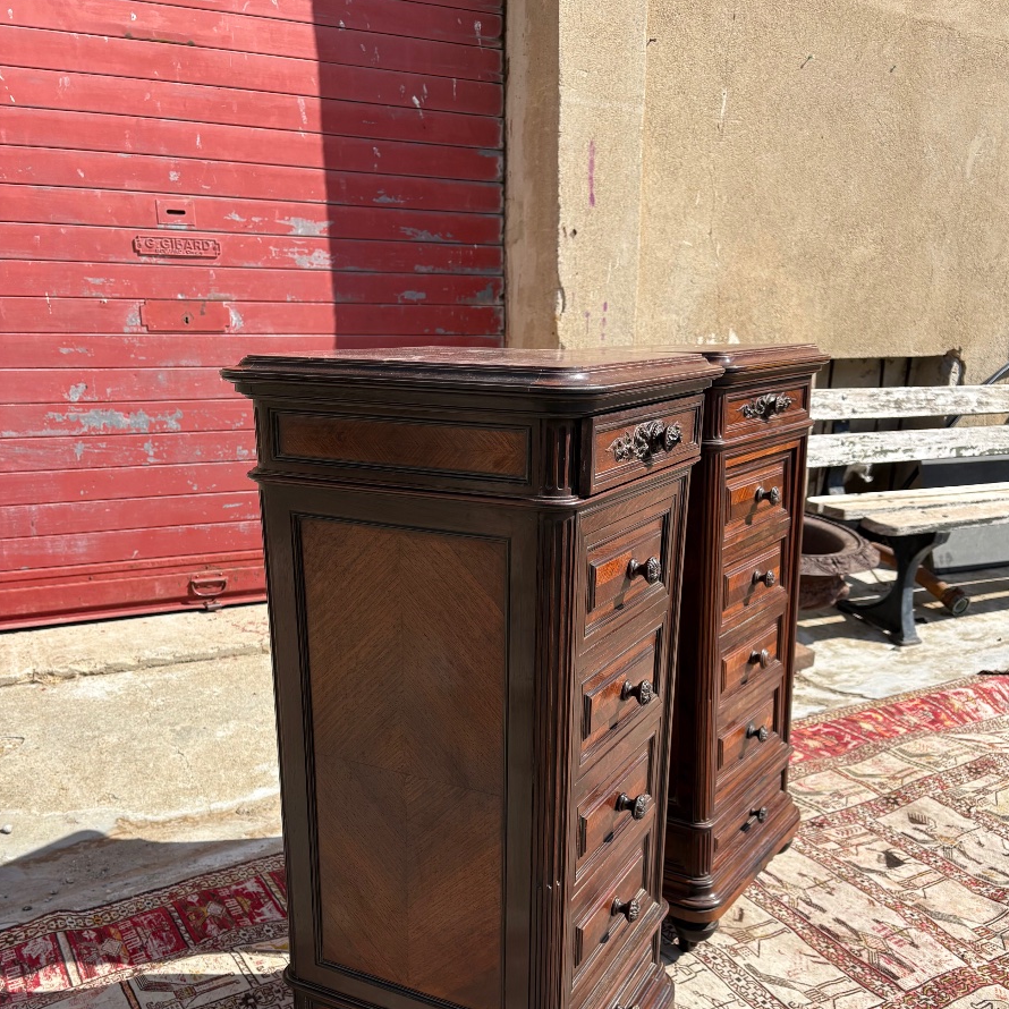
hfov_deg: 52.5
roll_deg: -0.3
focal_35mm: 31
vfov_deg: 51.5
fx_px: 1022
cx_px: 507
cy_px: 675
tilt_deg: -17.9
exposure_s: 1/2208
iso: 50
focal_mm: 5.96
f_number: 1.6
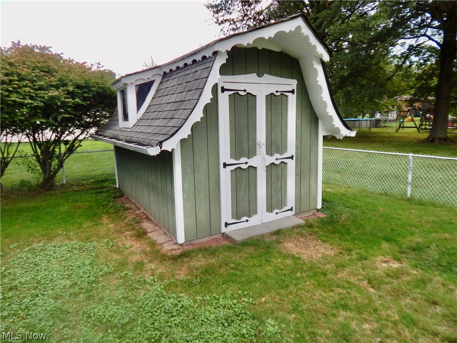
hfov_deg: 73.9
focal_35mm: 23
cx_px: 228
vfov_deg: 58.9
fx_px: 304
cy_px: 172
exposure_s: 1/500
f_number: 3
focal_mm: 4
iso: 125
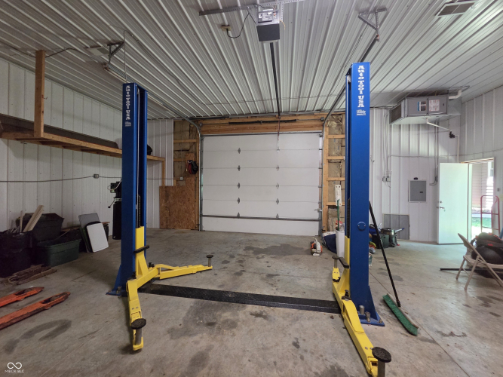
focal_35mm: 13
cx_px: 252
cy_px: 188
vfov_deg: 89.9
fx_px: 189
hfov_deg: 106.2
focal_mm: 2.2
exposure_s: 1/60
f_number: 2.2
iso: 800
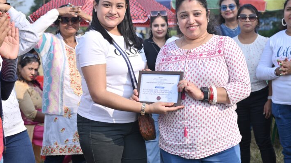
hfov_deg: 36.6
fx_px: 440
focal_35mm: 57
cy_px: 62
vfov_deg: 21.0
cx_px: 157
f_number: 5.6
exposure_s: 1/320
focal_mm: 50
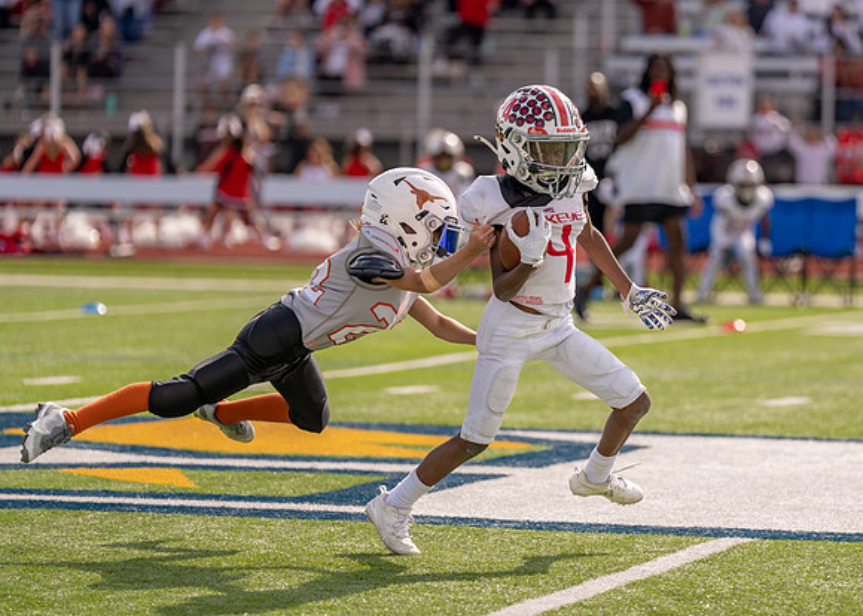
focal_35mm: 217
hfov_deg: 9.3
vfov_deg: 6.6
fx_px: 5311
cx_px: 554
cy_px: 277
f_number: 2.8
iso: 100
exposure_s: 1/2000
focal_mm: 170
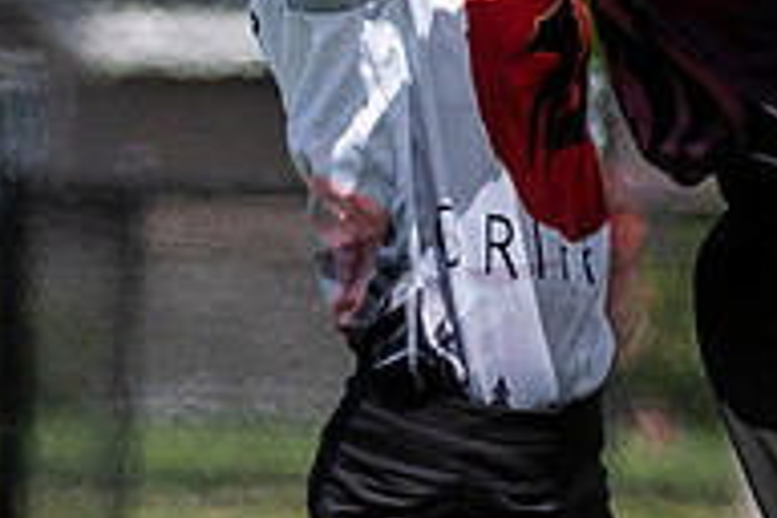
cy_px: 146
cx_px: 584
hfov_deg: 1.0
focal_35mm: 1989
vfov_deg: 0.7
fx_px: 42926
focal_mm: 200
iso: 200
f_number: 4
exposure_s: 1/1600
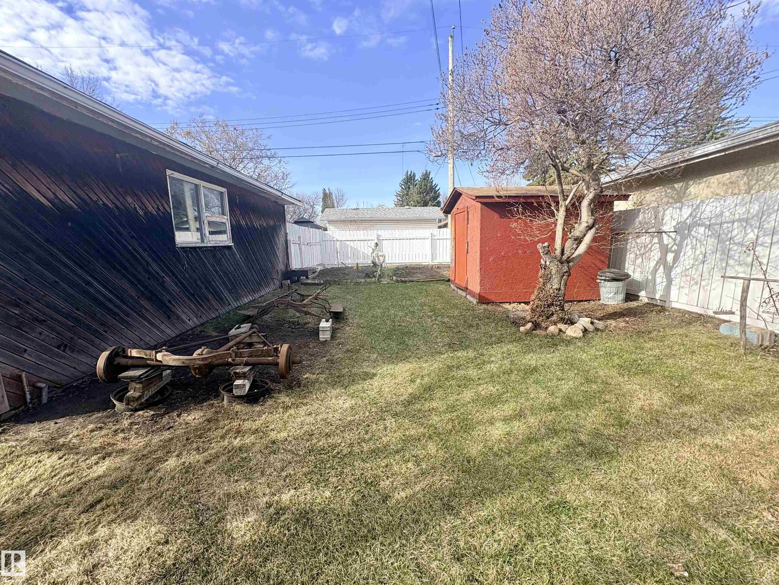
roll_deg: +2.6
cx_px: 390
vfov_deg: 85.7
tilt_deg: -9.8
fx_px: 315
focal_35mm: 14
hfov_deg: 102.1
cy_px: 292
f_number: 2.2
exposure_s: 1/840
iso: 40
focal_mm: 2.22
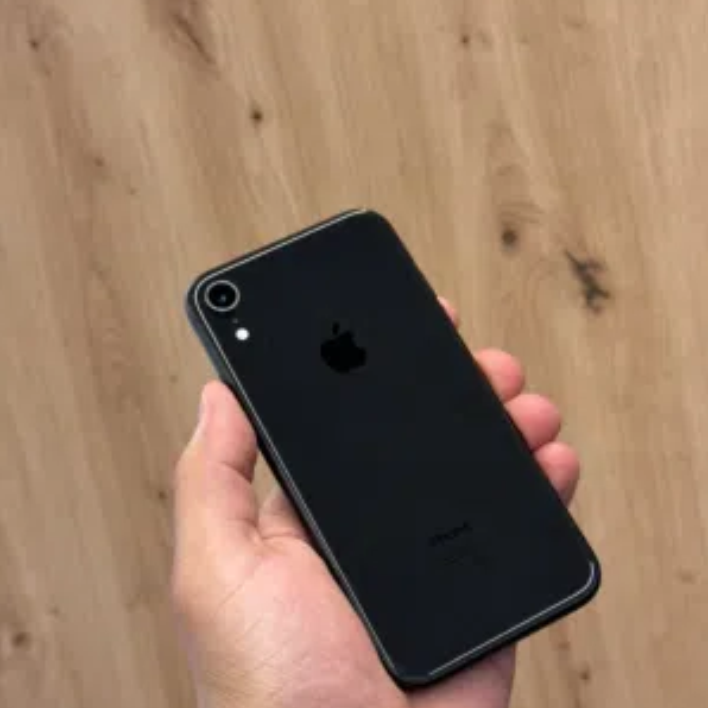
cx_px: 354
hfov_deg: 30.0
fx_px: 1319
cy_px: 404
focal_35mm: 57
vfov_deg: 30.0
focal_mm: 6.76
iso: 100
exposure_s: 1/50
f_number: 1.78
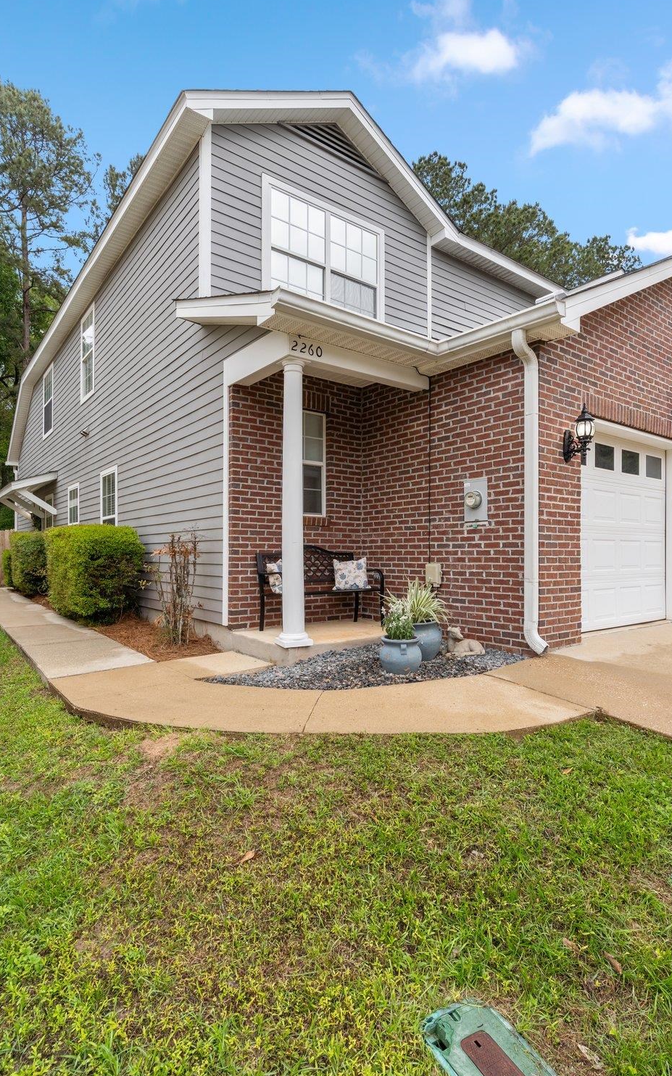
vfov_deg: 88.0
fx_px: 557
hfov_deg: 62.2
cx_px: 347
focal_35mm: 19
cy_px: 523
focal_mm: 18
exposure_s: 1/20
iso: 100
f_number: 9
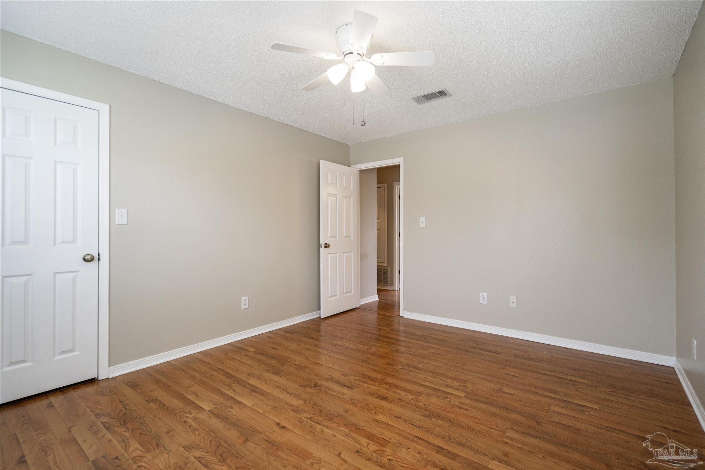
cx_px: 352
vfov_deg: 73.7
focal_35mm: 16
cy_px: 235
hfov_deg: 96.7
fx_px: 313
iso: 800
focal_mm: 16
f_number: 4
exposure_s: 1/160
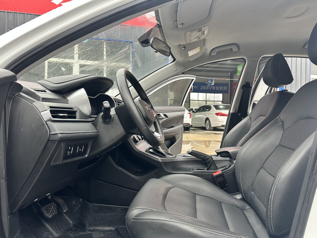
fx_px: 220
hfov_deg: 71.6
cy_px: 119
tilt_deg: -1.9
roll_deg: -0.3
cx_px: 158
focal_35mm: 24
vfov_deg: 56.8
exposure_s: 1/50
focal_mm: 6.86
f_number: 1.78
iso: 250
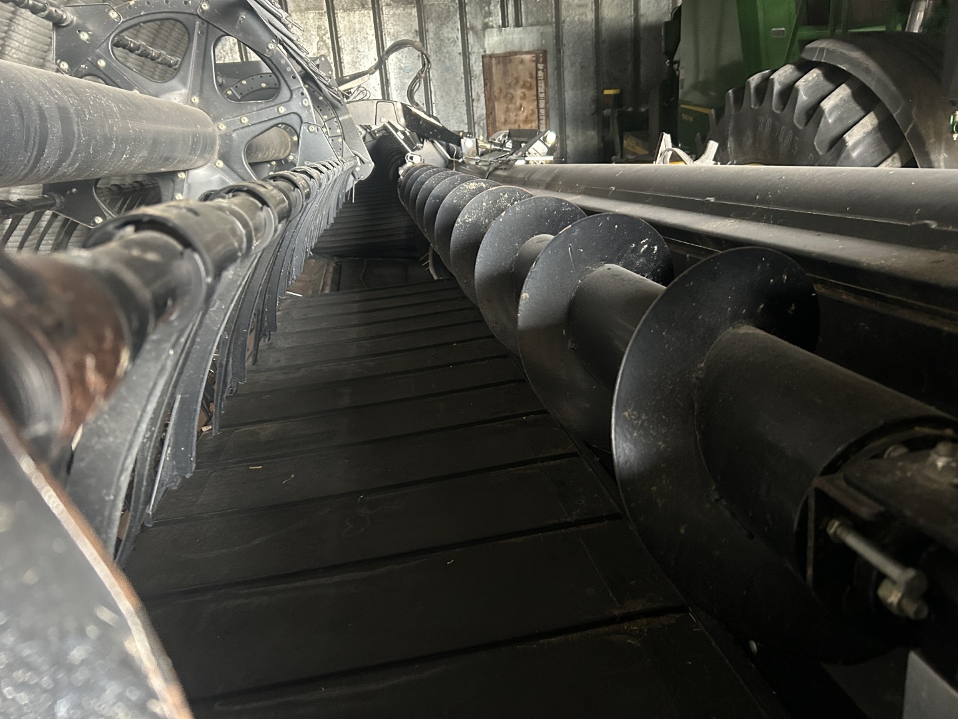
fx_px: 720
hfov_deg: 67.3
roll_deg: +5.8
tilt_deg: -19.7
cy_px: 360
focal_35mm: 26
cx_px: 479
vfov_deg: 53.1
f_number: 1.5
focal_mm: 5.7
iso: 640
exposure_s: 1/32
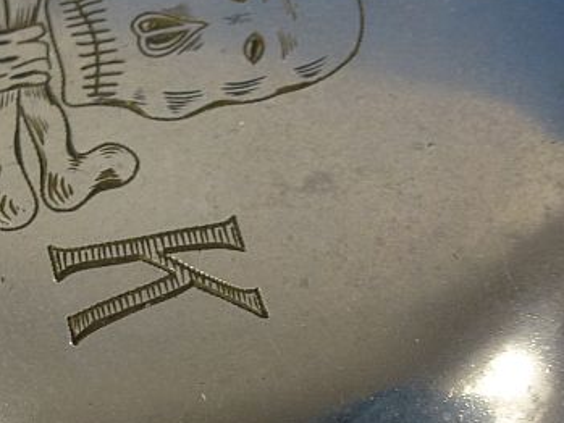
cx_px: 179
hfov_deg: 22.4
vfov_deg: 16.9
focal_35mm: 87
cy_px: 307
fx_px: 1418
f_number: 3.8
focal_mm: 6.8
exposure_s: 1/80
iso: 200
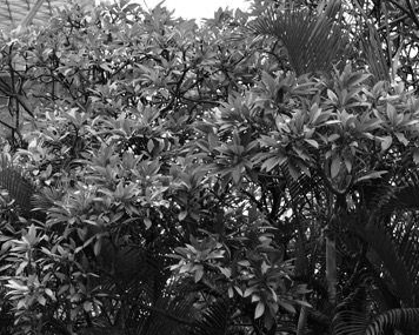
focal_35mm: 145
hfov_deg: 12.3
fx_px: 1799
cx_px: -304
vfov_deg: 10.4
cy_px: 451
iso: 100
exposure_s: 1/200
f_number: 4
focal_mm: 43
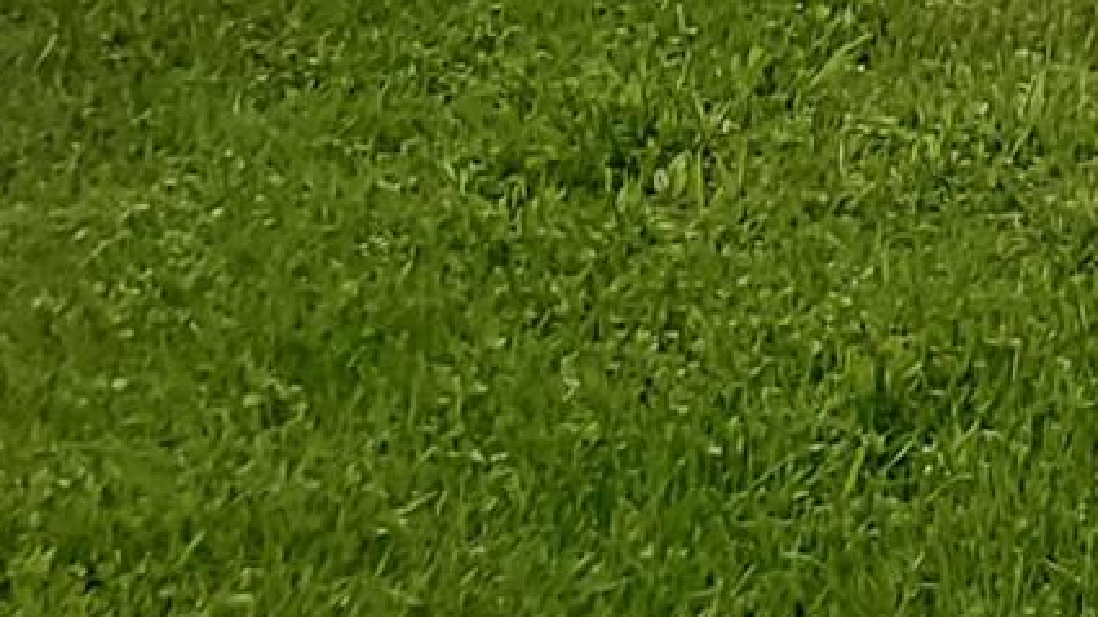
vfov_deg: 5.2
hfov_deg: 9.6
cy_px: -2140
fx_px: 5823
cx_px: 2555
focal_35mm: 200
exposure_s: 1/1614
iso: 50
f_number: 2.4
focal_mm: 4.3
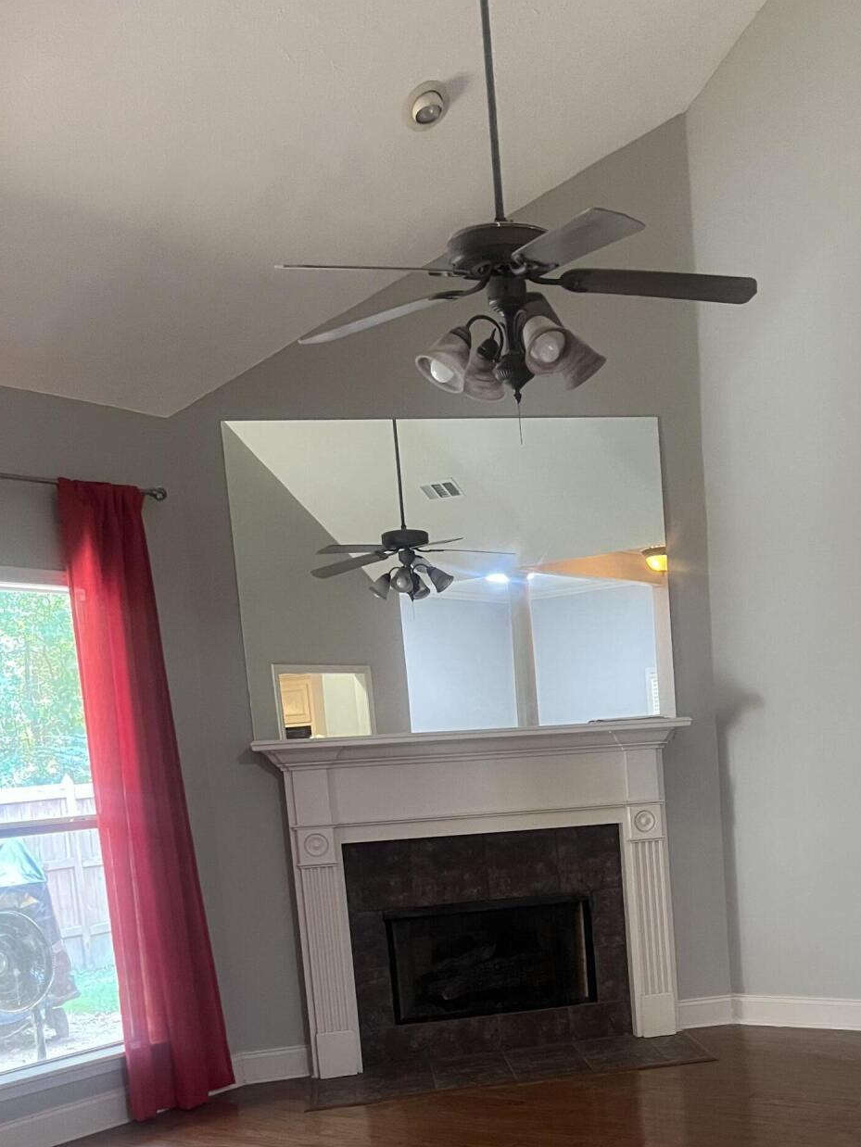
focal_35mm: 42
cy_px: 918
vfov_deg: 42.7
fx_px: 1392
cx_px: 688
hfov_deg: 33.4
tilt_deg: -8.2
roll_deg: +2.9
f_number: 1.5
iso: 500
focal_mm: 5.7
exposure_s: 1/40
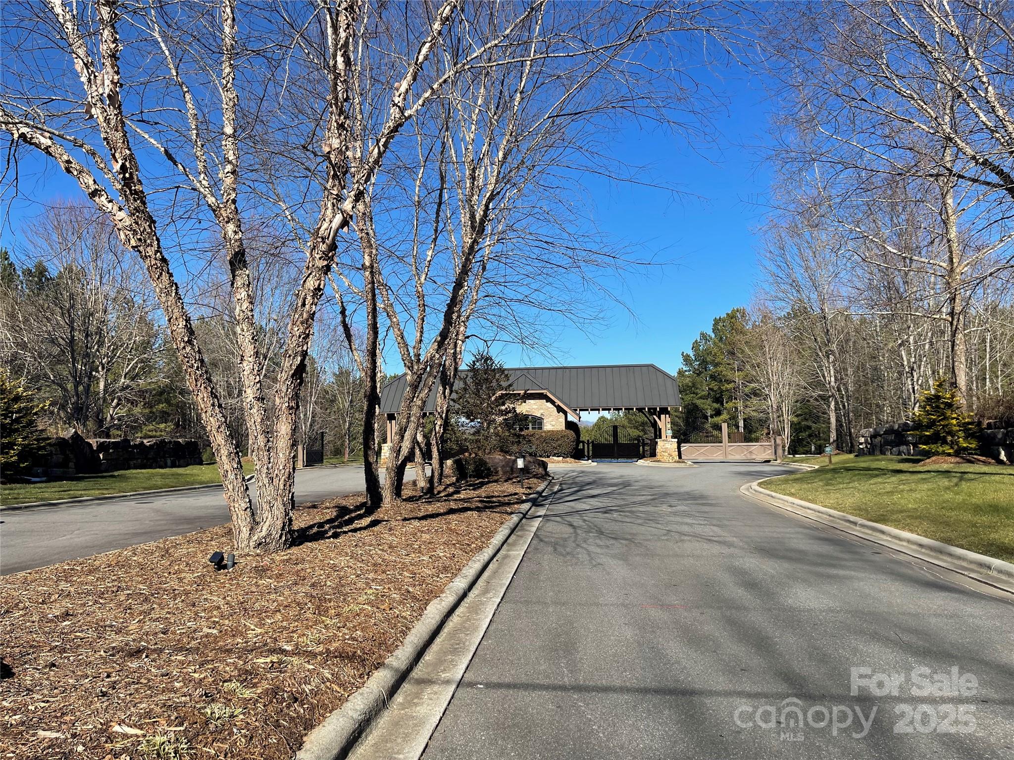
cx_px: 507
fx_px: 732
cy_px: 380
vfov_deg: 54.9
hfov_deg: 69.4
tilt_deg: +4.8
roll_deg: +2.2
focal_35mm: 25
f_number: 1.6
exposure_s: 1/3003
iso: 32
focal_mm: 5.1
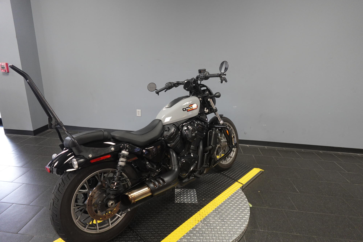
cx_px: 182
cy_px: 121
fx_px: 202
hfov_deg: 84.0
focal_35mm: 20
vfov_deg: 61.9
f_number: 2
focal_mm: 7.6
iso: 640
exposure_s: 1/80
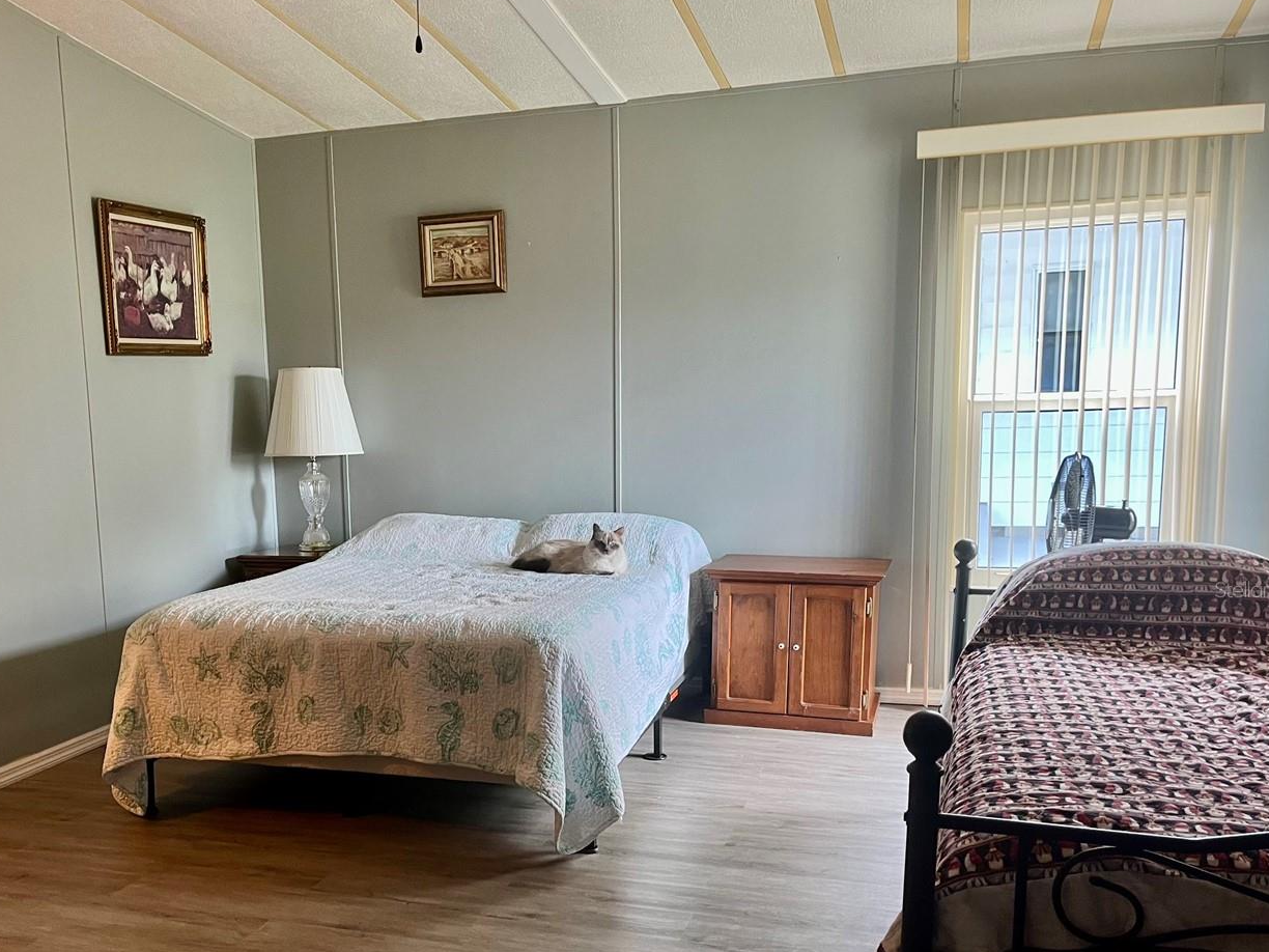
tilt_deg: -9.2
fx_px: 1246
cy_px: 589
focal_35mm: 34
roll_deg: +1.4
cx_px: 483
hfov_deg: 53.4
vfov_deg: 41.5
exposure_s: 1/60
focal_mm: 5.1
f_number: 1.6
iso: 125
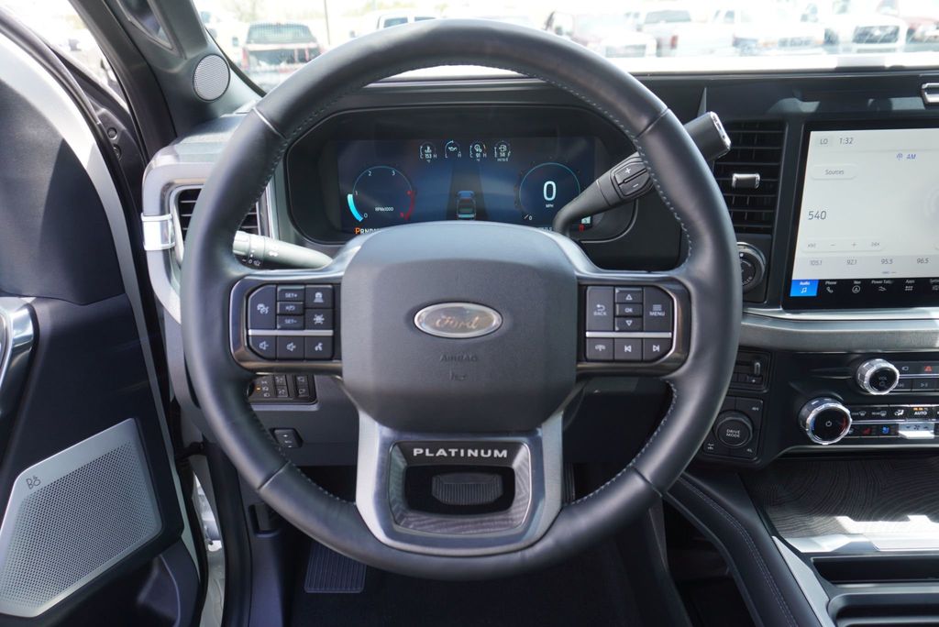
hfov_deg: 73.7
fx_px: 626
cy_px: 314
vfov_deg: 53.2
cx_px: 470
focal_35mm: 24
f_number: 4
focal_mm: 16
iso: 100
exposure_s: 1/60
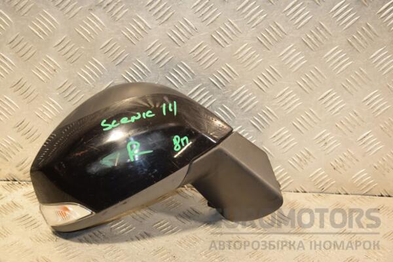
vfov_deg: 18.2
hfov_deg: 27.0
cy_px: 131
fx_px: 819
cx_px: 196
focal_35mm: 75
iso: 800
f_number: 5
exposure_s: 1/160
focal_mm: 50
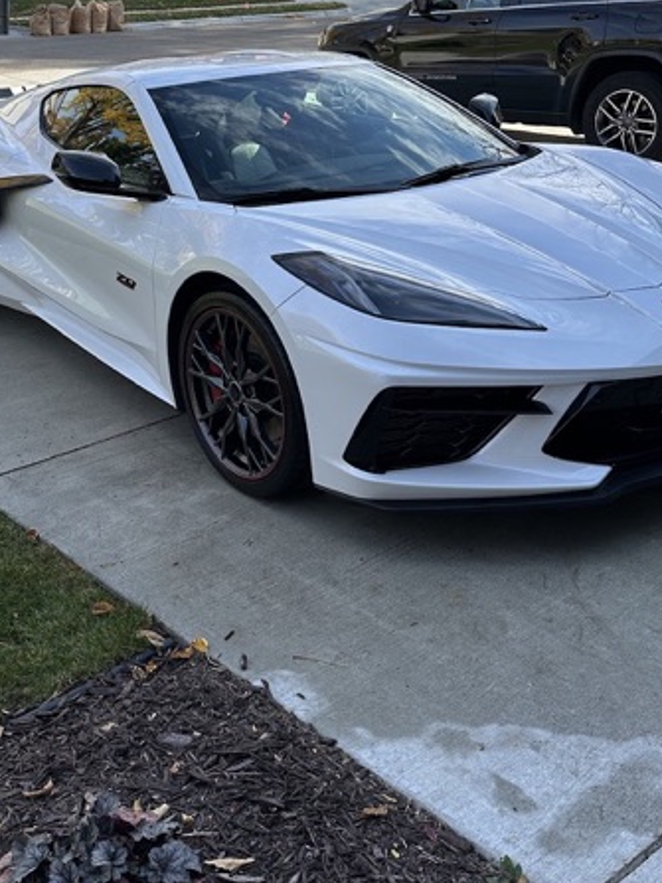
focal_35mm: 43
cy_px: 198
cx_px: 265
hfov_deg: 33.5
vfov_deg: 42.2
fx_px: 1097
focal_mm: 6.86
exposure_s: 1/1916
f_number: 1.78
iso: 80
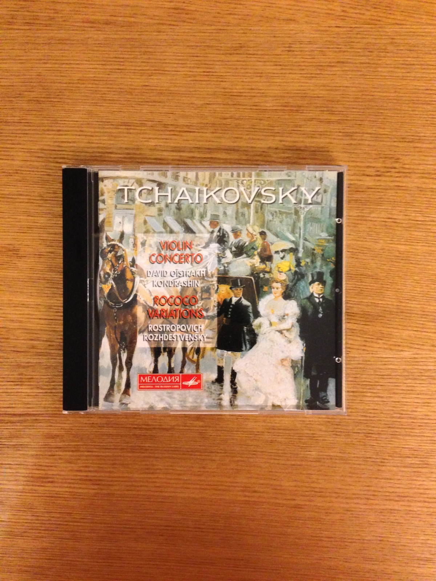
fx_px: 554
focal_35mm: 33
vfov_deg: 55.4
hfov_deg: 42.9
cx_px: 218
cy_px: 290
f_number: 2.4
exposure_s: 1/17
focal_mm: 4.13
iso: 500
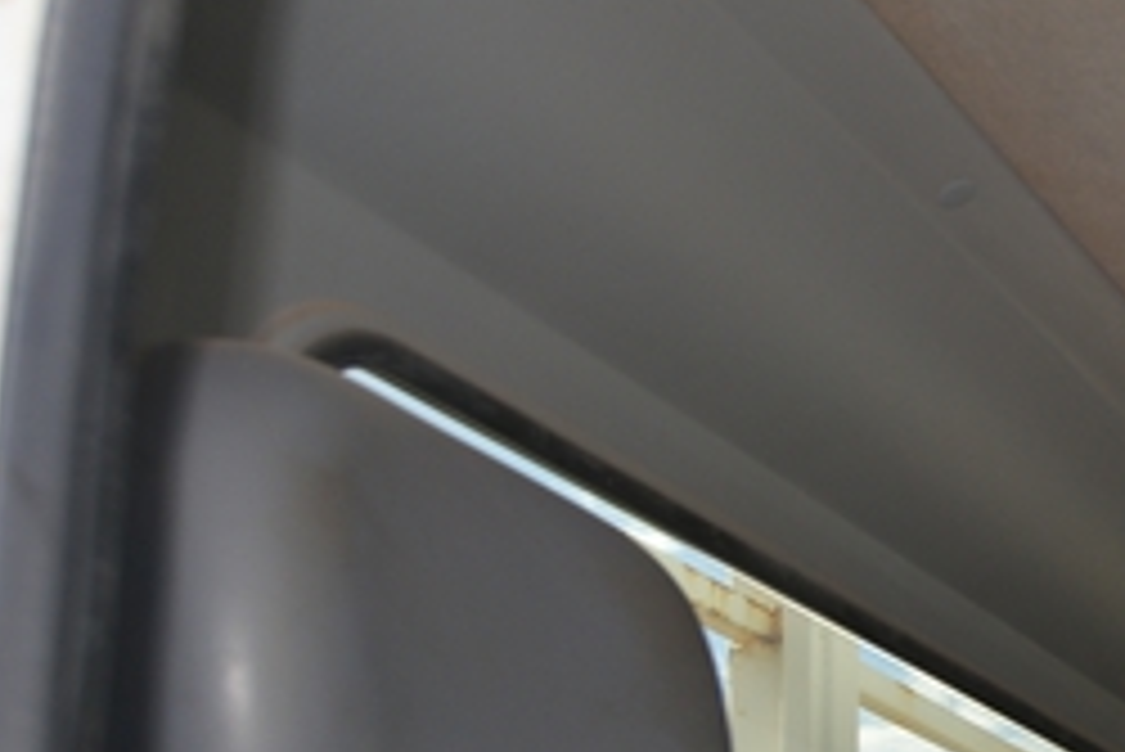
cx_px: 2120
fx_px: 2314
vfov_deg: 17.1
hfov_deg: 19.2
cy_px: 1036
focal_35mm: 74
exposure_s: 1/125
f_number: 5.6
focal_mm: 18
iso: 100
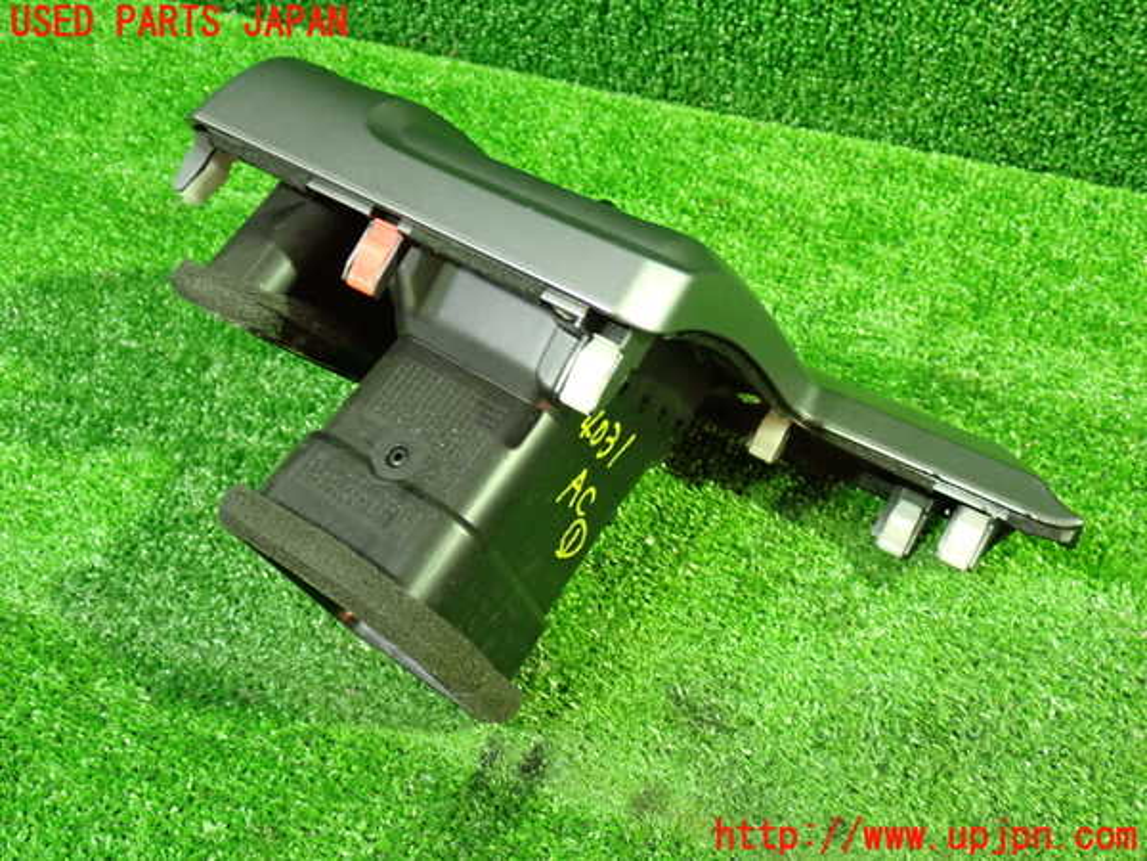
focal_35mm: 36
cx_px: 574
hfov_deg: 51.4
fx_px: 1193
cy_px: 430
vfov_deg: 39.7
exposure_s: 1/20
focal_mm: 6.37
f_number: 2.5
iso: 800
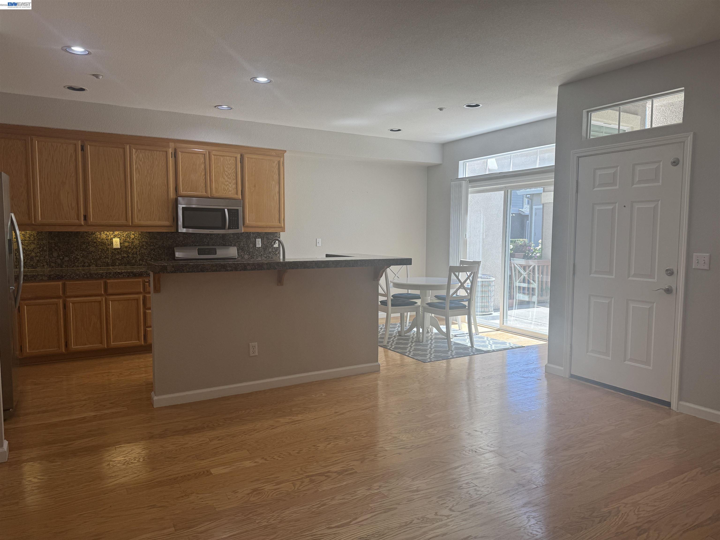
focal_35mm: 24
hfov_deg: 71.6
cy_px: 270
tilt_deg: -5.0
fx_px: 499
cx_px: 360
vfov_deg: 56.8
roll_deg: -0.2
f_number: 1.78
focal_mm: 6.76
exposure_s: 1/204
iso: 64
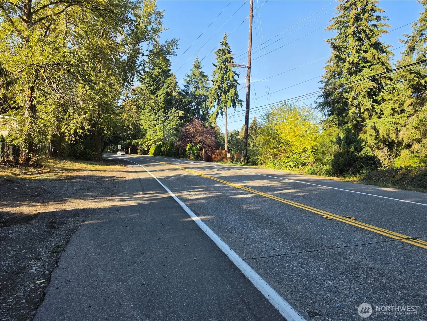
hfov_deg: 73.9
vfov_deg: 58.9
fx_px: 284
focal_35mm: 23
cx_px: 214
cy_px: 160
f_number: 1.4
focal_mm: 6.5
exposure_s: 1/2321
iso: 64
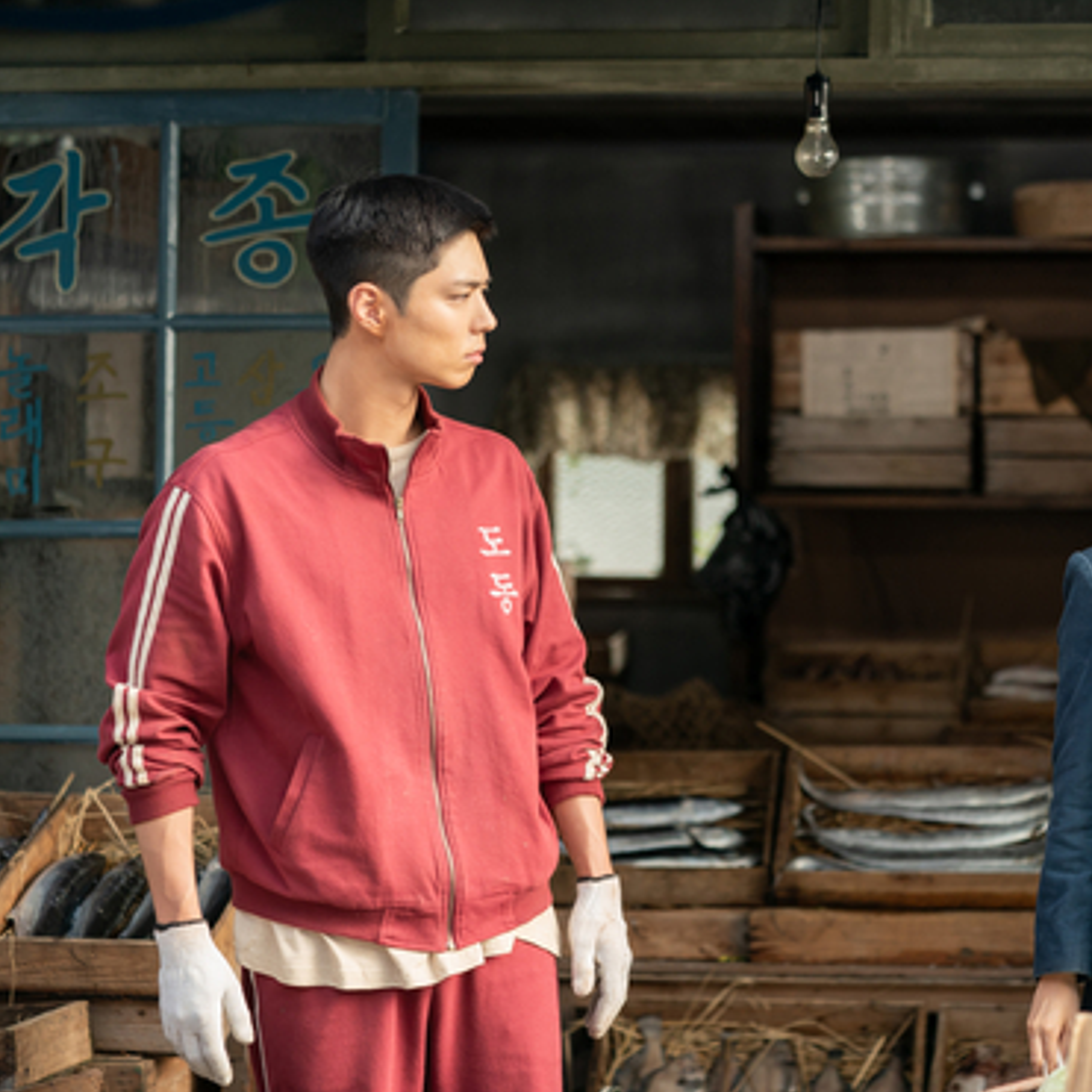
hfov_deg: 18.2
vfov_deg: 18.3
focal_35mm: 95
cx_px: 783
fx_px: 3391
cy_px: 546
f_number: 2.8
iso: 400
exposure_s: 1/1250
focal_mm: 74
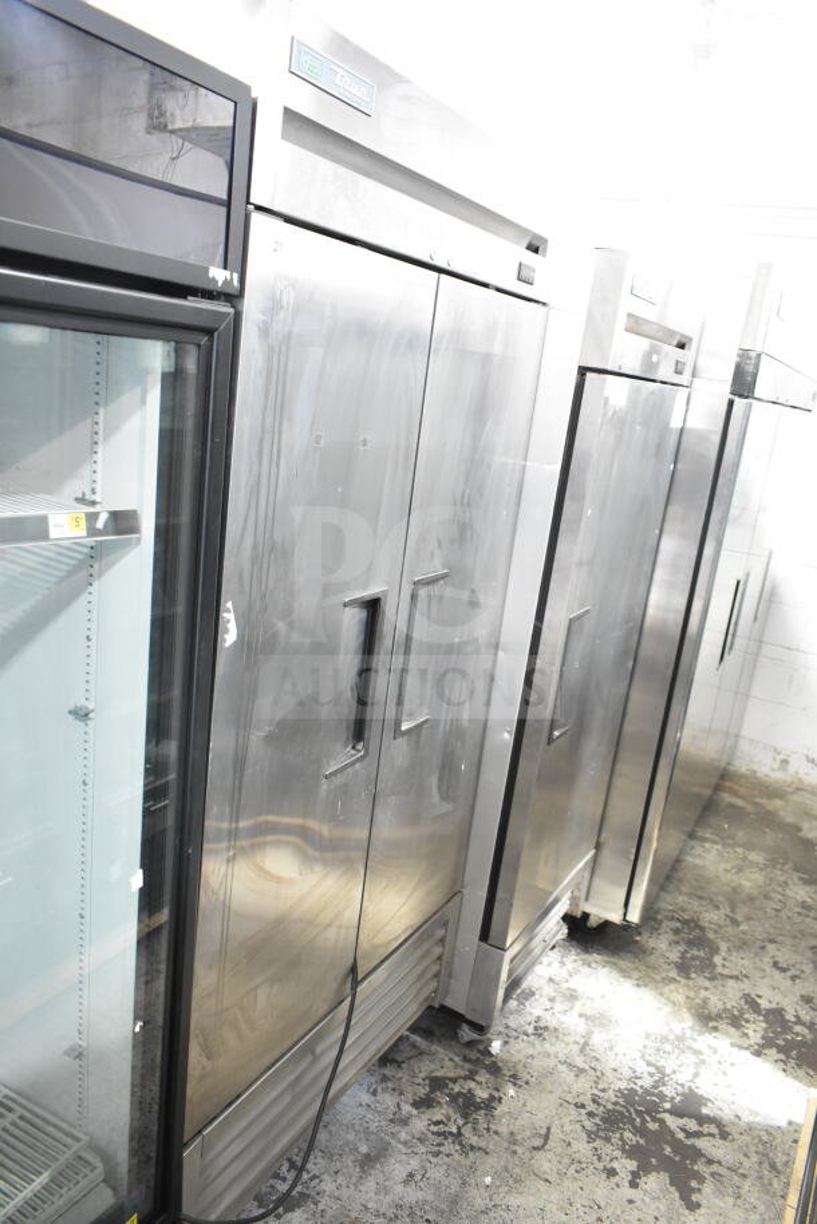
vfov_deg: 67.4
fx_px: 918
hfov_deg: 48.0
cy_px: 612
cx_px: 408
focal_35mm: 27
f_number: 3.5
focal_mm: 18
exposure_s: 1/30
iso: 2200
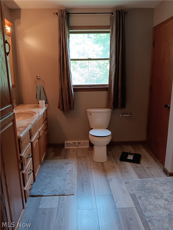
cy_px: 115
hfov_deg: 53.1
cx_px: 86
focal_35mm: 26
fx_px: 173
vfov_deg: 67.3
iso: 64
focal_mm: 3.98
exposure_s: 1/30.3
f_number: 1.8
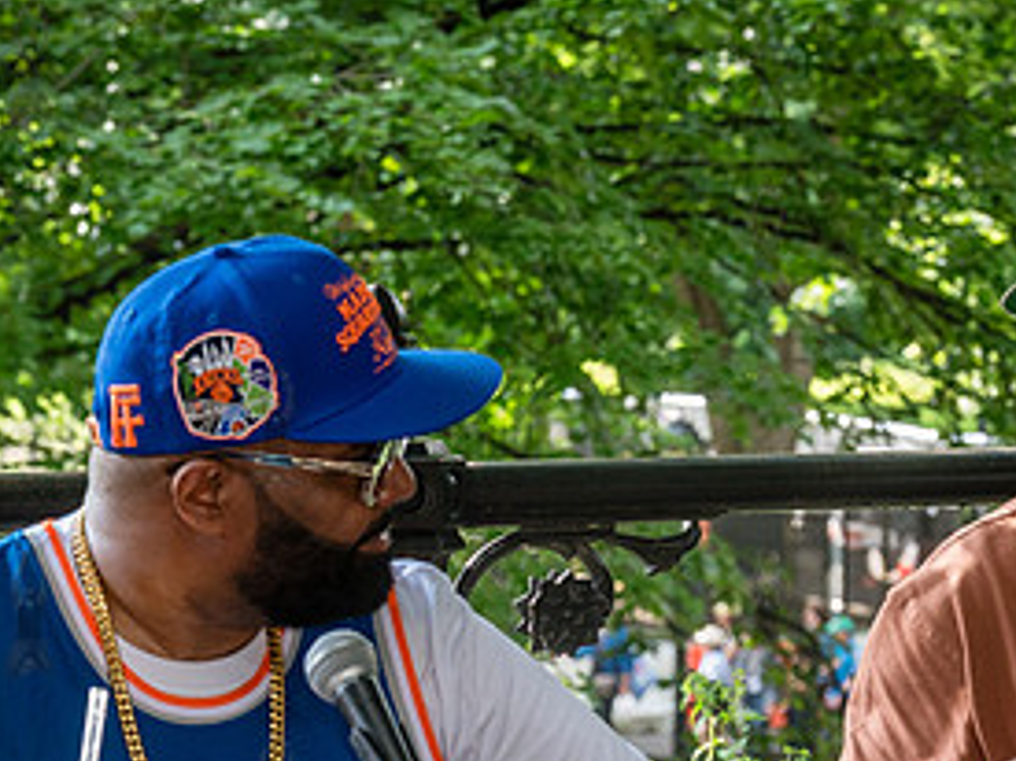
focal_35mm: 179
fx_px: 5251
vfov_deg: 8.3
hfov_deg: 11.0
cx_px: 834
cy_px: 629
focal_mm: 83
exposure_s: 1/125
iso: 1250
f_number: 7.1
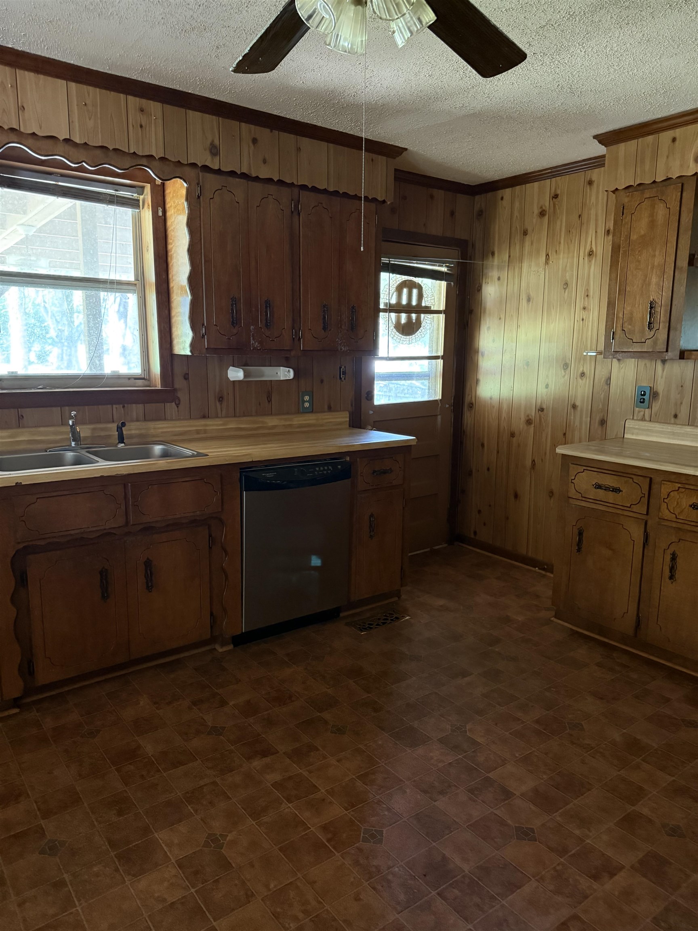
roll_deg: -0.9
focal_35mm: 24
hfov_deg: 56.8
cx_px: 349
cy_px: 466
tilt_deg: -9.5
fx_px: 645
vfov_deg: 71.6
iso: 1000
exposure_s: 1/38
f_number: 1.78
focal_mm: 6.76
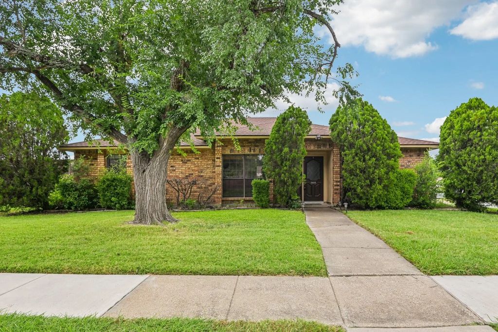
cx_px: 249
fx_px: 277
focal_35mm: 20
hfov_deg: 84.0
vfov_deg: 61.9
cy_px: 166
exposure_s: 1/500
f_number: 8
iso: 400
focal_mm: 20
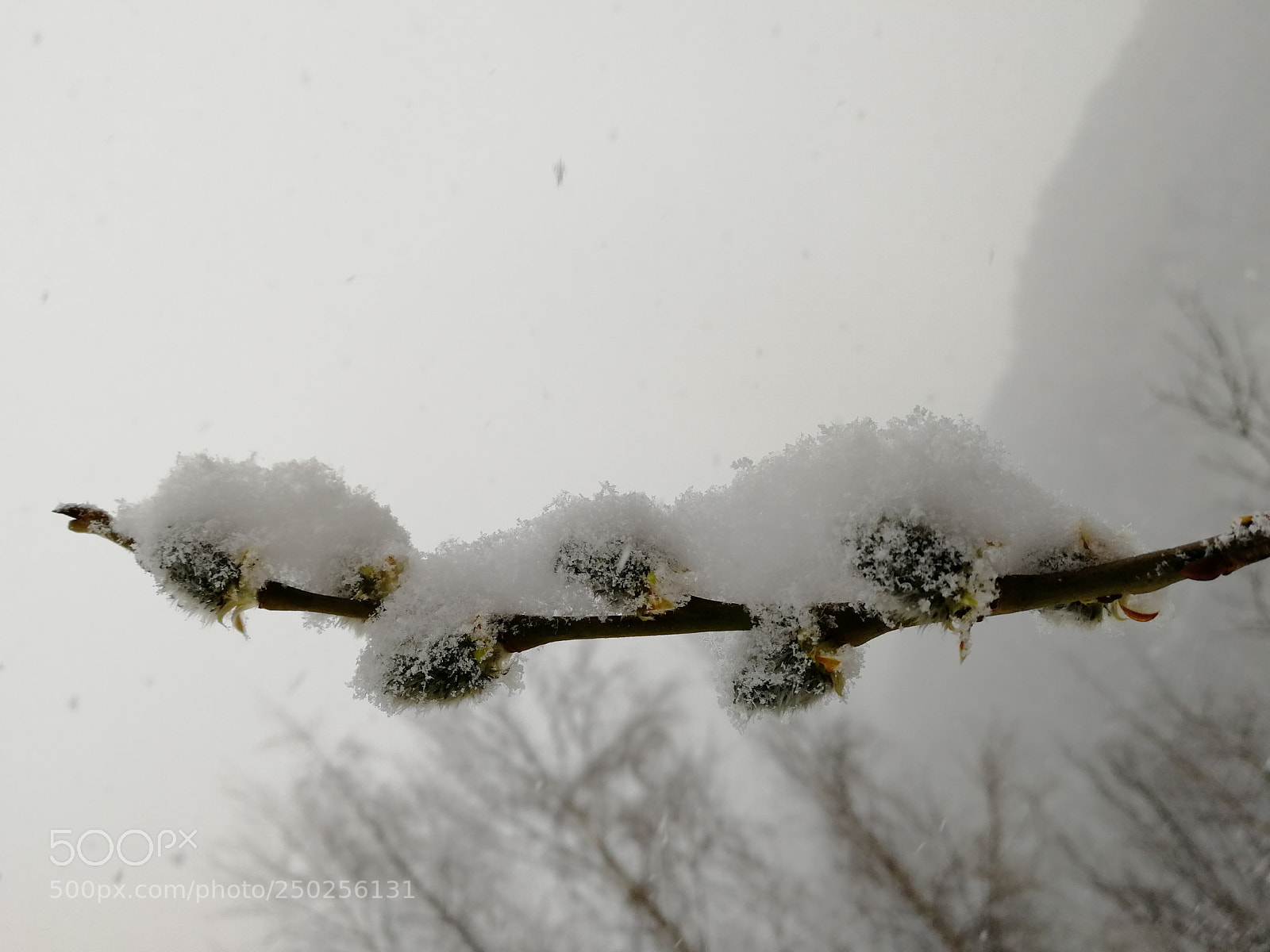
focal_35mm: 27
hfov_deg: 65.3
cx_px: 635
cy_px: 476
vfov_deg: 51.4
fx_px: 991
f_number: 2.2
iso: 50
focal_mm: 3.95
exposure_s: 1/598
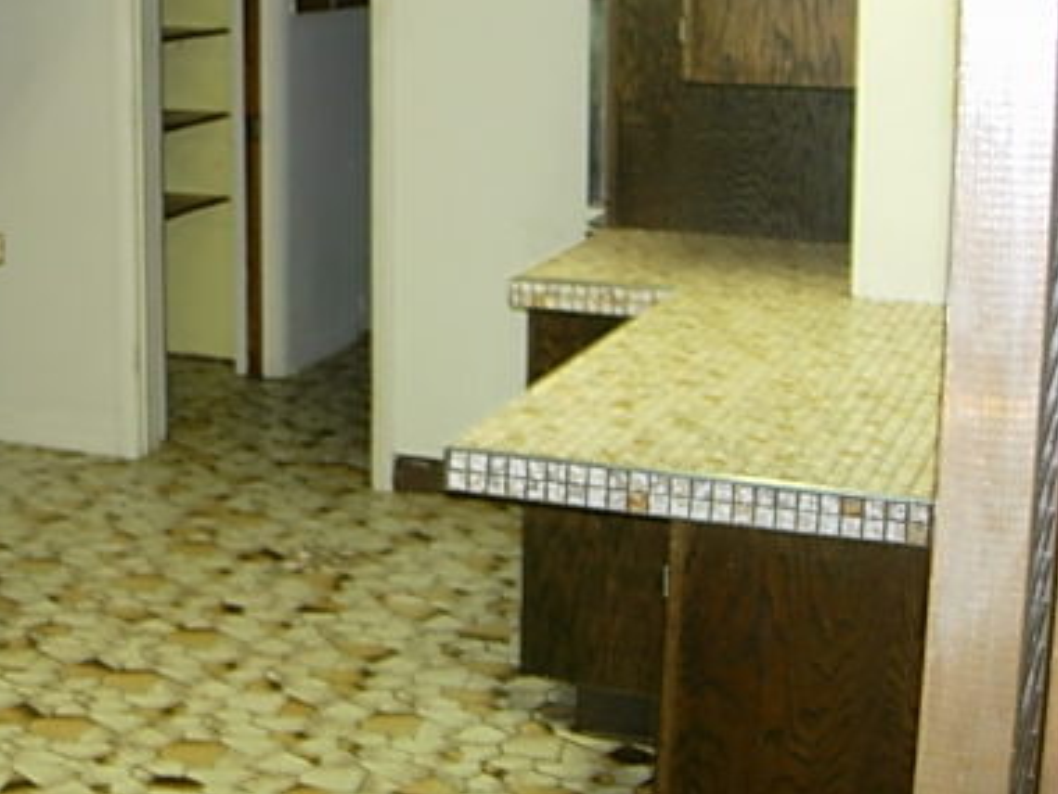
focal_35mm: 64
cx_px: 170
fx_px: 1956
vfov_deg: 22.8
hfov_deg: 29.4
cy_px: 217
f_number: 2.8
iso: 94
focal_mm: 7.8
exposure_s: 1/17.9
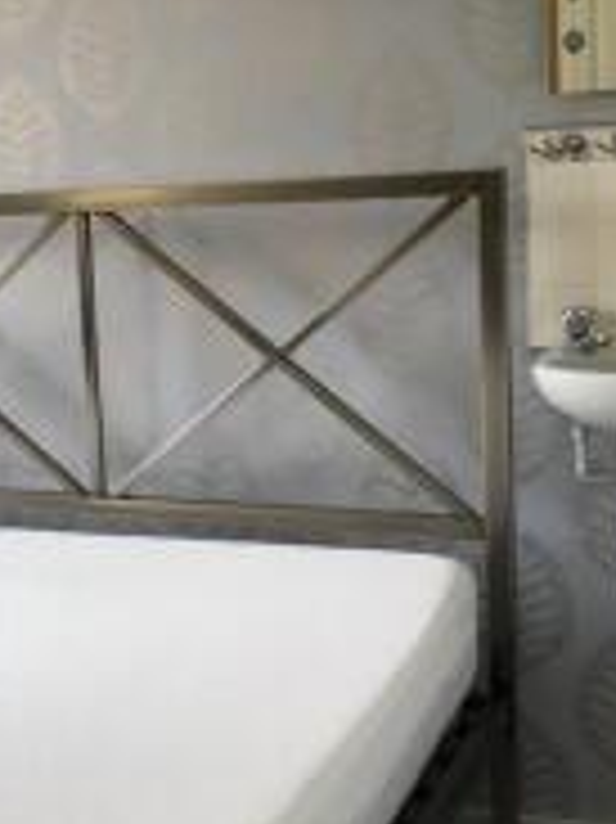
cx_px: -31
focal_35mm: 67
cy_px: 394
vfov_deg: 29.0
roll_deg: +3.4
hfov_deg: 21.0
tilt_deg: -6.5
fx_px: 1592
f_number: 1.8
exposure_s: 1/100
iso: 40
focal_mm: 3.99
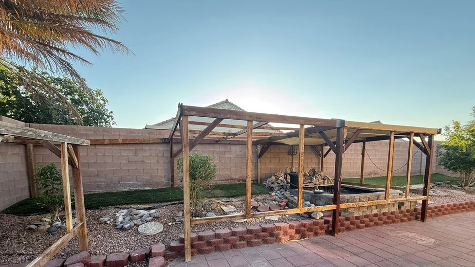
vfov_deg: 65.2
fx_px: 202
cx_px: 234
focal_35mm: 16
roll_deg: +0.1
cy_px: 179
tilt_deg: -3.9
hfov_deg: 99.4
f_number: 2.2
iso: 64
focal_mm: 2.22
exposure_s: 1/205
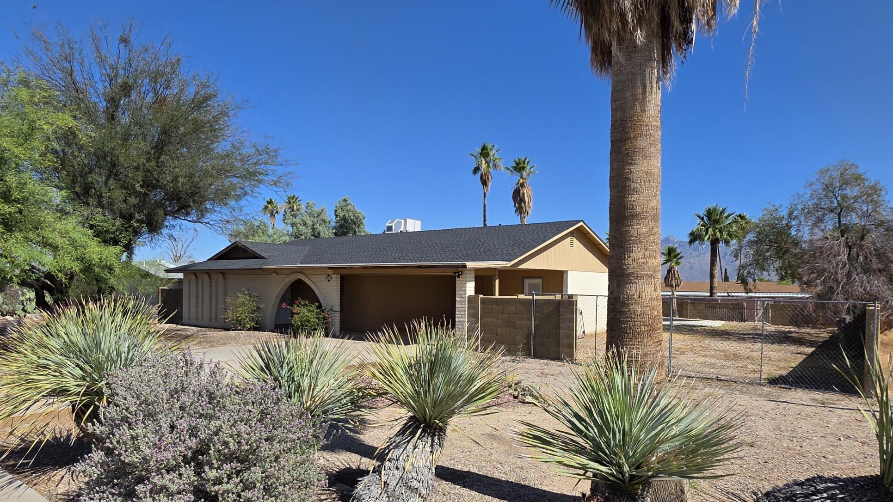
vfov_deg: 51.2
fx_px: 521
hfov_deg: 81.2
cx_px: 440
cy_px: 295
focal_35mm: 22
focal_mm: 2.2
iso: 40
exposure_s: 1/2797
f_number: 1.9
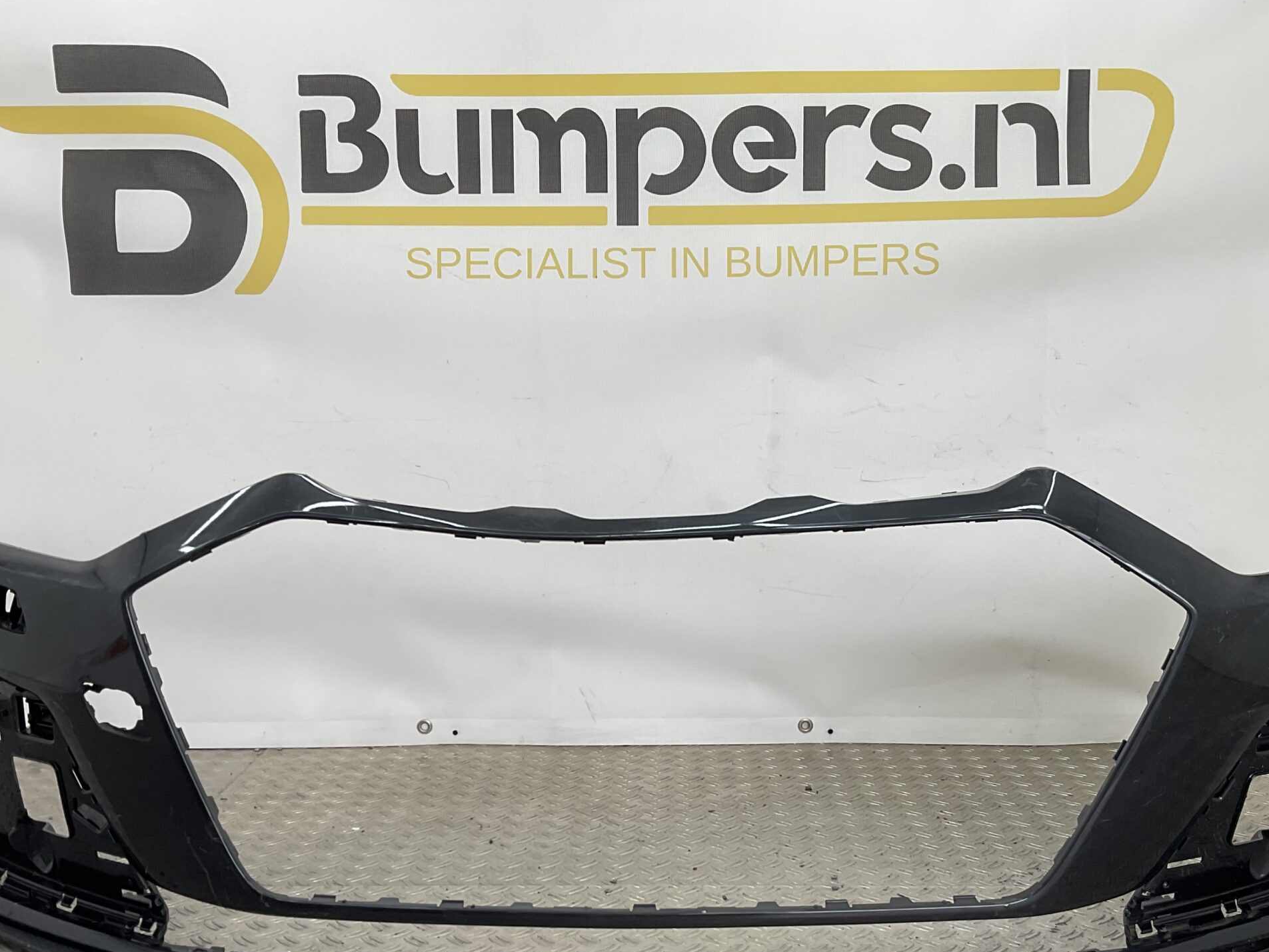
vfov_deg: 36.6
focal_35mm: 39
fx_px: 1430
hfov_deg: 47.8
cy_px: 599
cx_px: 671
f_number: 1.8
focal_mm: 3
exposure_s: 1/171
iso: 16
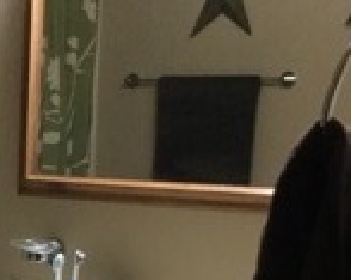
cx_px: -91
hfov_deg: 18.2
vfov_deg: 15.1
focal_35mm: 99
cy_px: 316
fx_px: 1026
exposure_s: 1/20
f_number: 2.4
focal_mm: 3.3
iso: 200
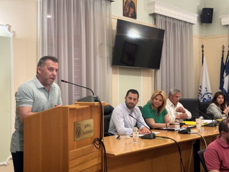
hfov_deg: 39.7
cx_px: 114
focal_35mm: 48
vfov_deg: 30.3
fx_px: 318
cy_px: 86
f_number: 1.78
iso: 200
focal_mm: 6.76
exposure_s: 1/50
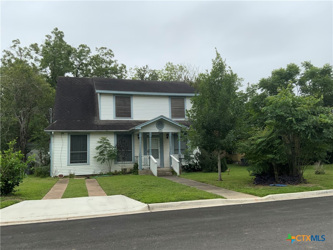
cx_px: 166
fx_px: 279
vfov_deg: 48.2
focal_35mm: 29
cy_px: 125
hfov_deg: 61.7
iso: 16
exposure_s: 1/978
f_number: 1.8
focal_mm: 3
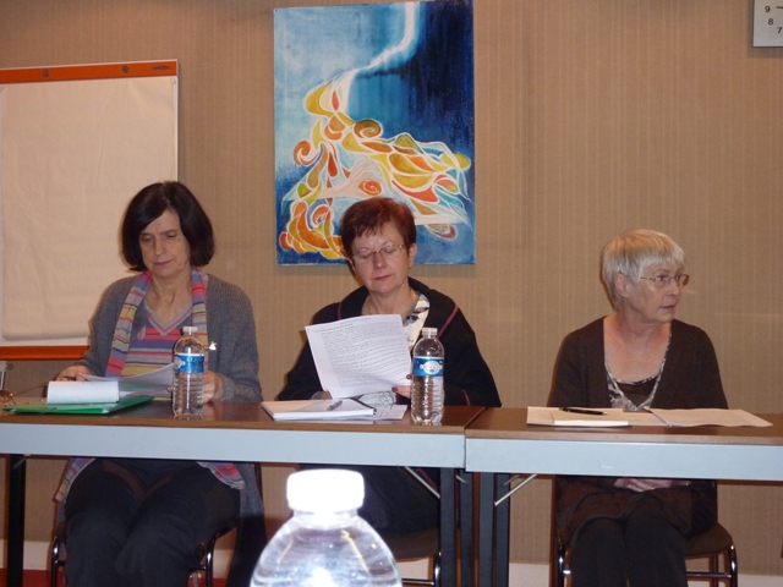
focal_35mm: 48
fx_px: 1086
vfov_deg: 30.3
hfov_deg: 39.7
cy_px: 294
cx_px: 392
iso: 320
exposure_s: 1/30
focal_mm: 7.9
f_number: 3.8
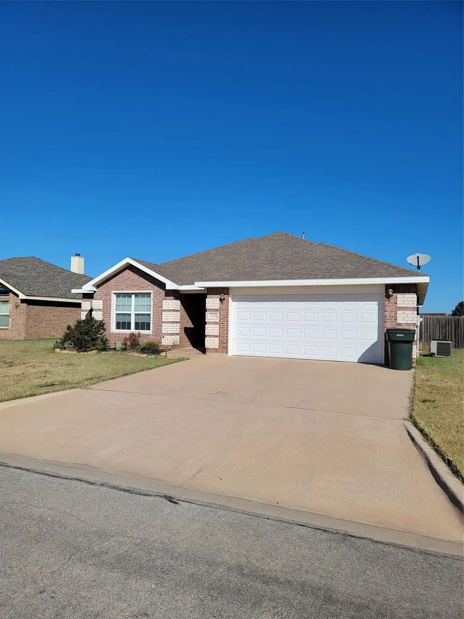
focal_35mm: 24
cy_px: 310
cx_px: 232
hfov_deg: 56.8
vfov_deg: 71.6
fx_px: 429
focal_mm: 6.7
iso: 16
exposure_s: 1/2088
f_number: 1.8
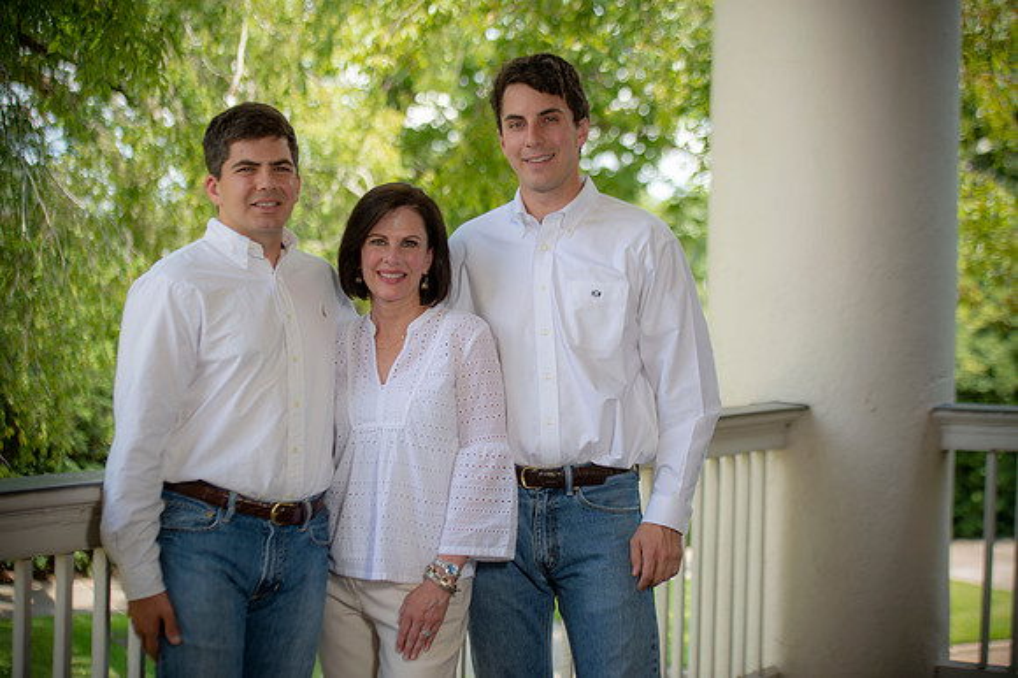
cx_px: 509
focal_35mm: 70
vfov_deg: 19.4
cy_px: 339
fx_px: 1978
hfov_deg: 28.9
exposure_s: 1/250
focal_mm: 70
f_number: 2.8
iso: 100
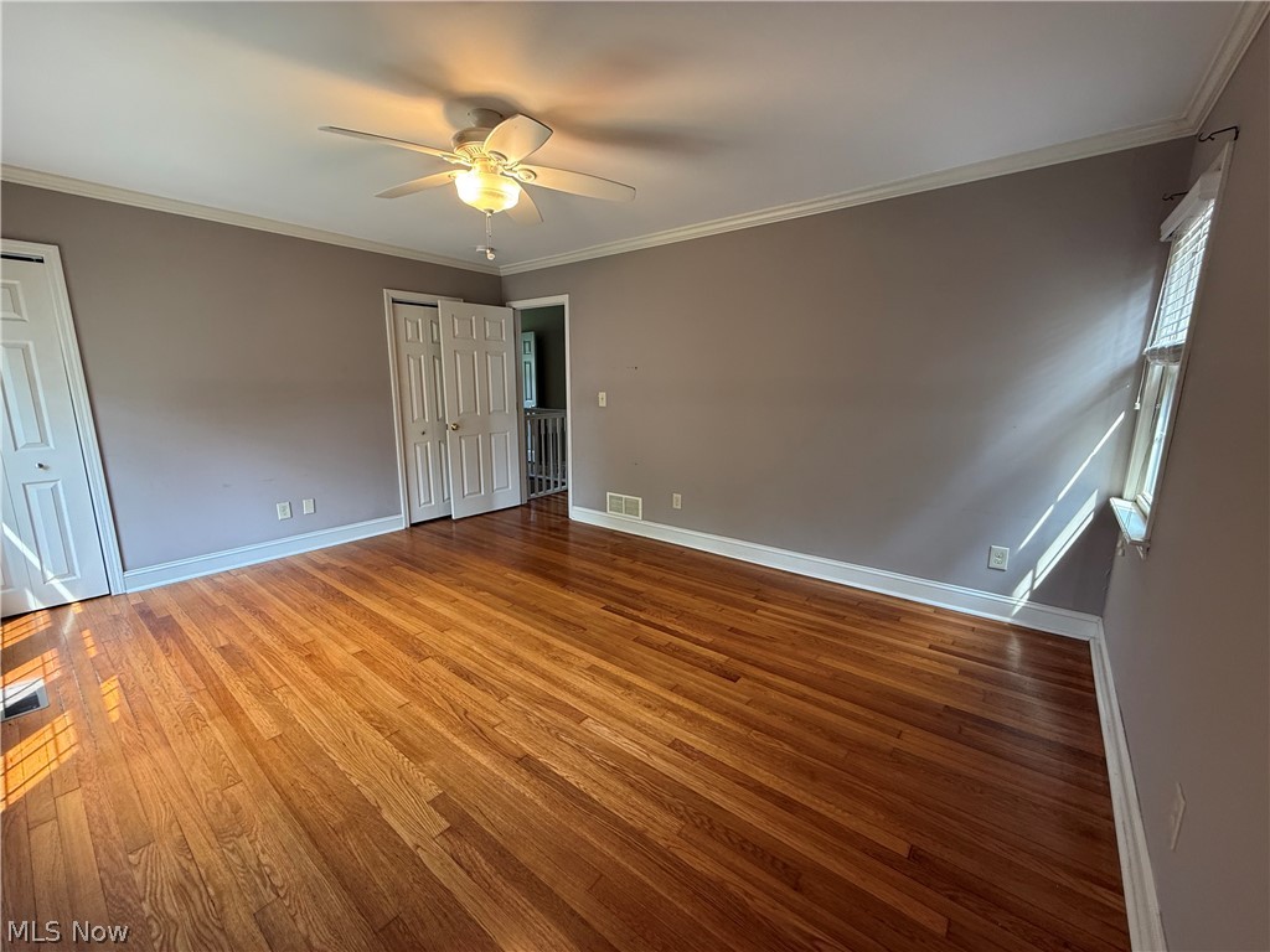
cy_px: 476
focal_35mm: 14
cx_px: 635
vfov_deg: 85.7
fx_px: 514
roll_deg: -0.4
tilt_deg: -11.0
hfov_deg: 102.1
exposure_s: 1/60
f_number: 2.2
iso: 160
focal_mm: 2.22
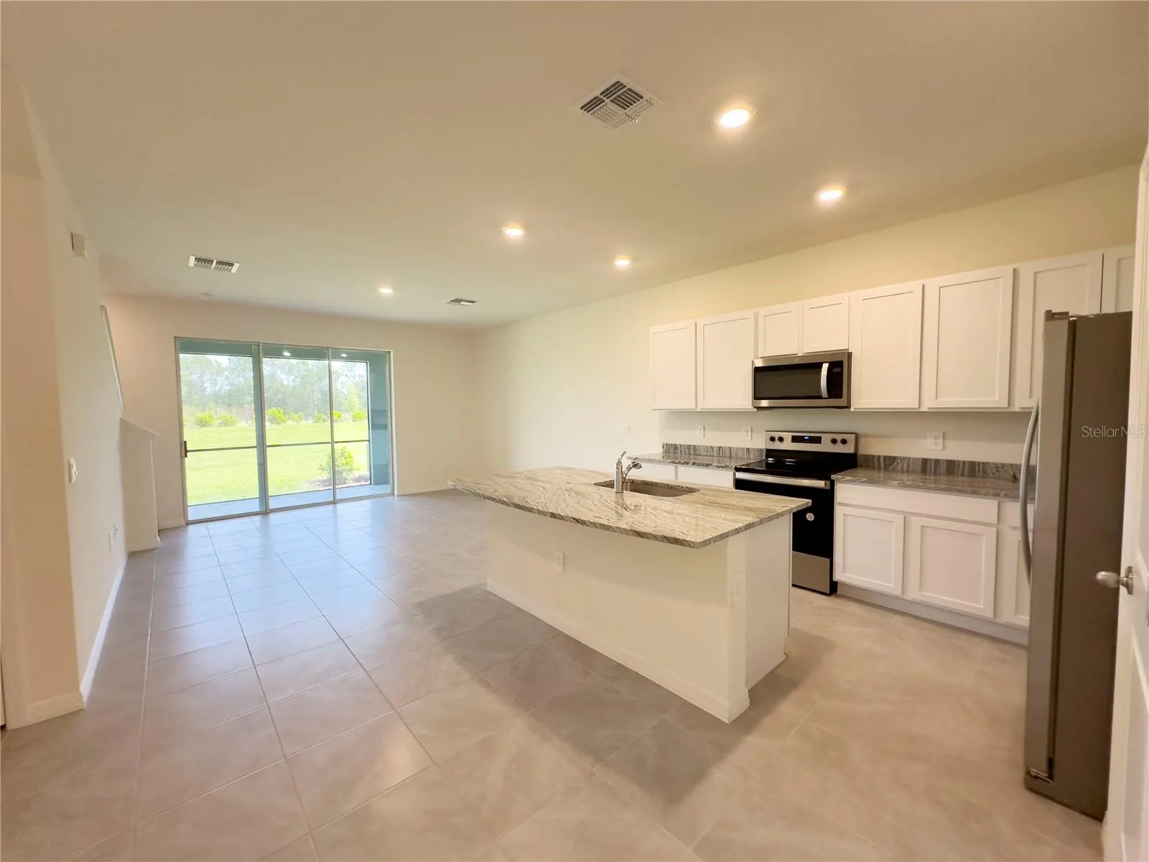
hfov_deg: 102.1
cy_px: 431
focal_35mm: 14
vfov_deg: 85.7
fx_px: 465
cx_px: 574
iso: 200
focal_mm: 2.22
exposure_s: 1/120
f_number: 2.2
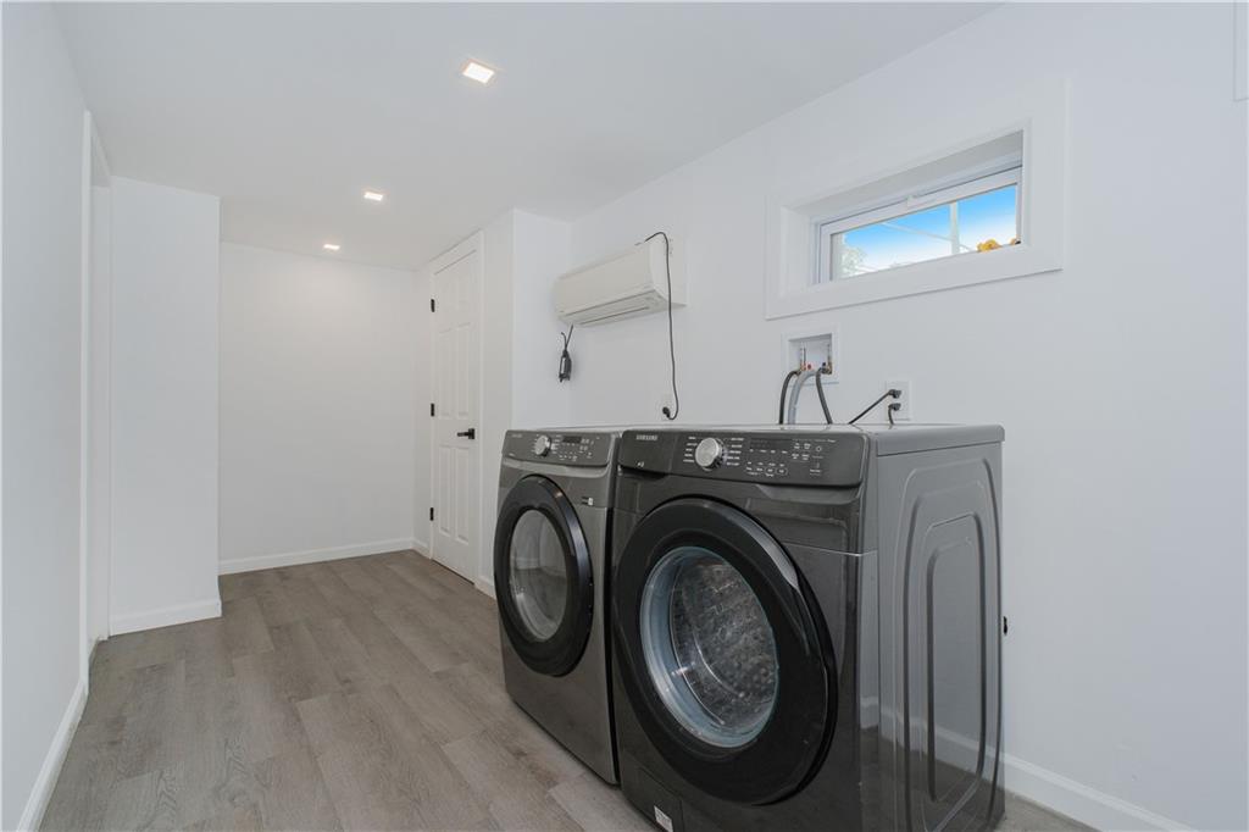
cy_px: 416
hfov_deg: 96.8
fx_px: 555
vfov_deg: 73.7
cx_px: 624
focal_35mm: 16
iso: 400
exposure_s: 1/50
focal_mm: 10.4
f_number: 8
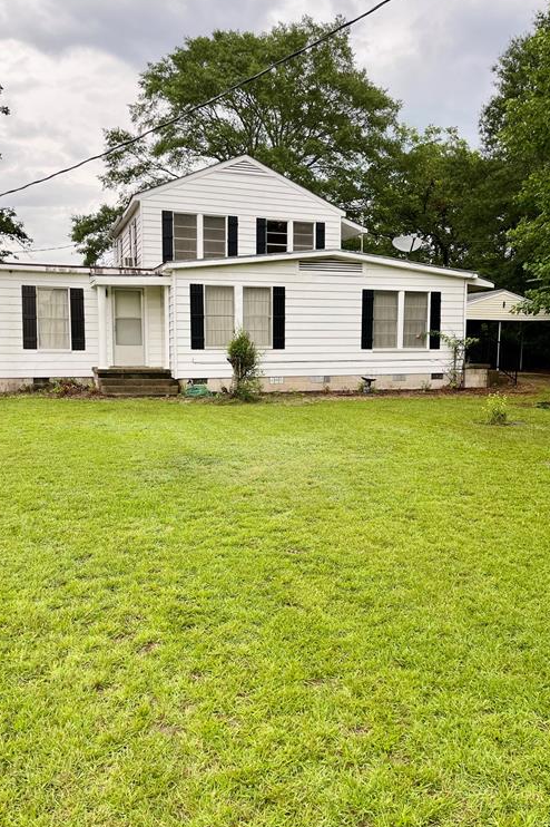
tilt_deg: -5.0
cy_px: 411
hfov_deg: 46.4
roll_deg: +0.0
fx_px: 642
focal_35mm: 28
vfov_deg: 65.5
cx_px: 267
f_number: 1.6
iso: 64
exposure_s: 1/121
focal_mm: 5.1
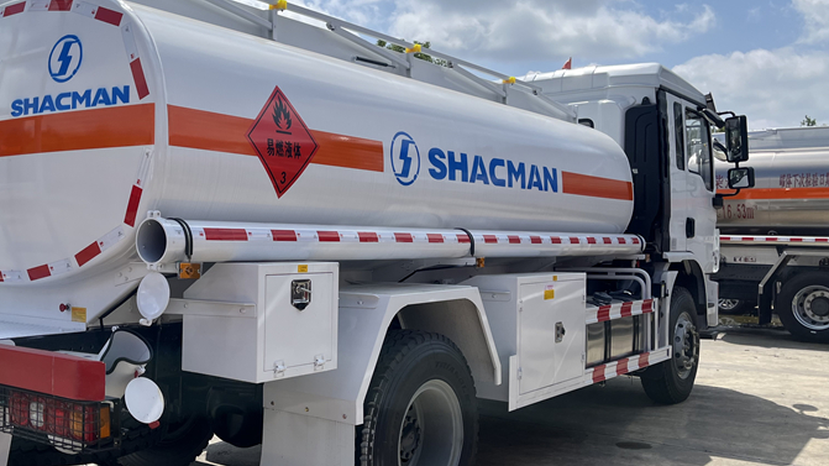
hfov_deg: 51.9
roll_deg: +0.2
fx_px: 835
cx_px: 280
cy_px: 229
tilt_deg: -0.7
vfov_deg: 31.2
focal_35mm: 38
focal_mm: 5.1
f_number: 1.6
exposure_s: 1/5319
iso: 50
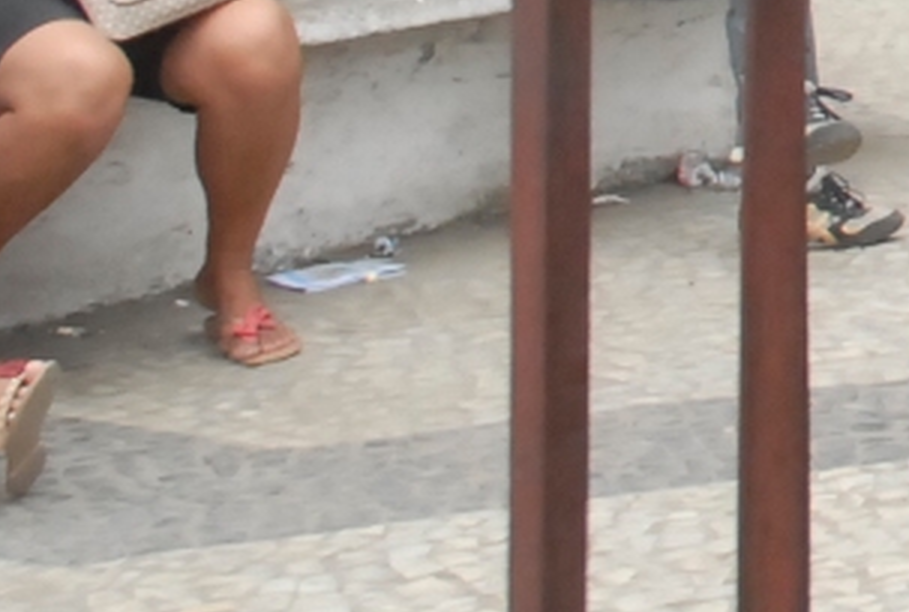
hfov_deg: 9.2
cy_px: -1011
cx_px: 2499
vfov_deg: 6.8
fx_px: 4786
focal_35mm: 189
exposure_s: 1/160
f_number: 7.1
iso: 800
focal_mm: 22
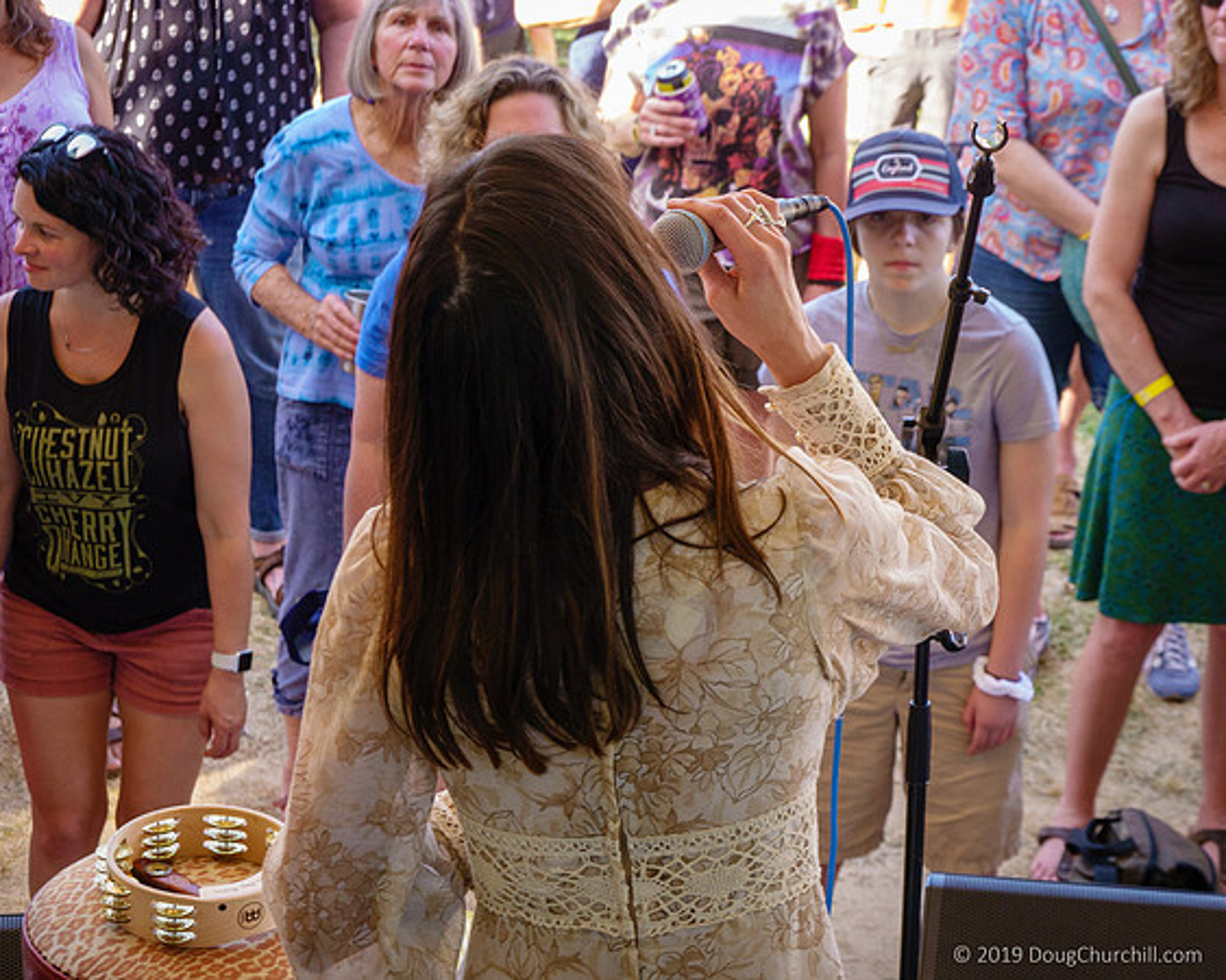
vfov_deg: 12.1
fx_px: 4616
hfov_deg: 15.1
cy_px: 490
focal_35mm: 127
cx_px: 736
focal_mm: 41.15
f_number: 4.5
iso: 500
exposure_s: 1/125
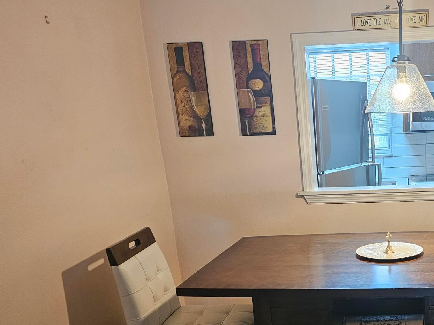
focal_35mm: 44
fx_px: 552
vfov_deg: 31.5
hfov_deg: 40.8
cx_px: 360
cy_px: 286
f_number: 1.7
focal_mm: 6.3
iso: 640
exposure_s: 1/120
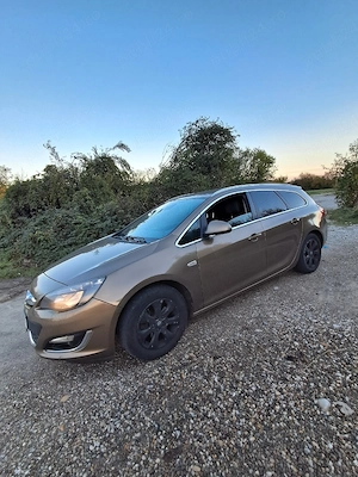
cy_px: 238
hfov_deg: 78.1
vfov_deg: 94.5
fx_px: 221
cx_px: 179
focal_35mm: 16
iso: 50
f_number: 2.2
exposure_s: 1/120
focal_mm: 1.64
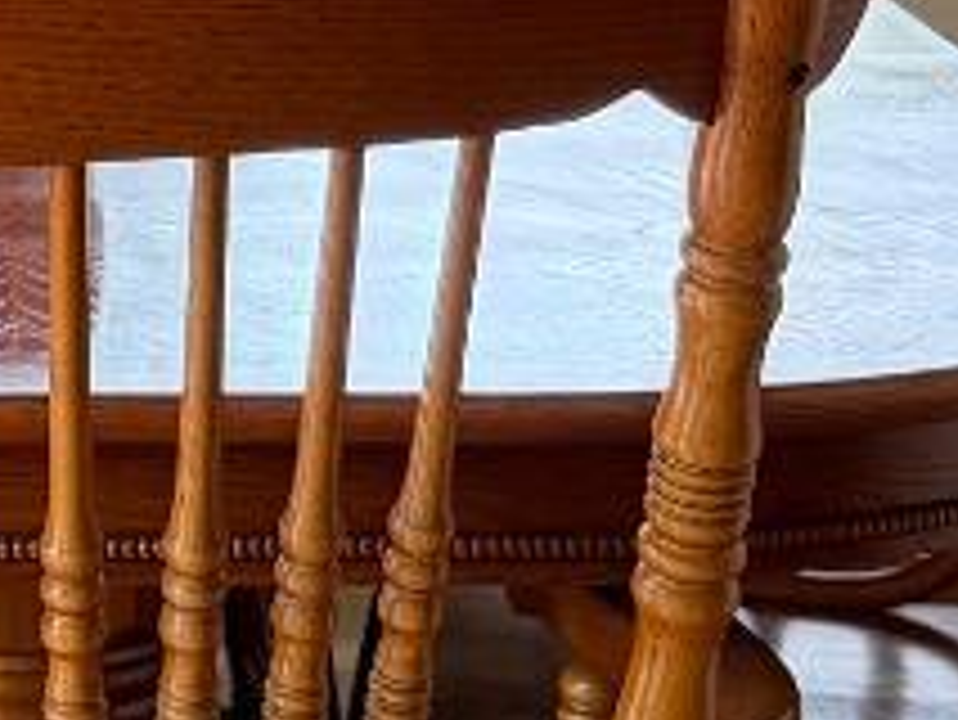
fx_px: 4680
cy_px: -178
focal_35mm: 169
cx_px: -301
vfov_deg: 8.7
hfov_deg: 11.4
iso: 200
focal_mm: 6.76
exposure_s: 1/132
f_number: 1.78
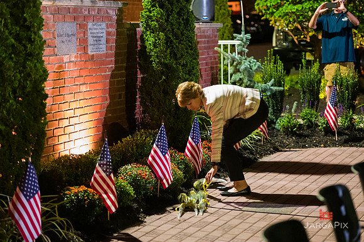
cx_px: 182
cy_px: 121
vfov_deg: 14.4
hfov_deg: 21.5
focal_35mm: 95
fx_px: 960
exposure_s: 1/60
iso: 25600
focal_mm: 95
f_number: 3.2
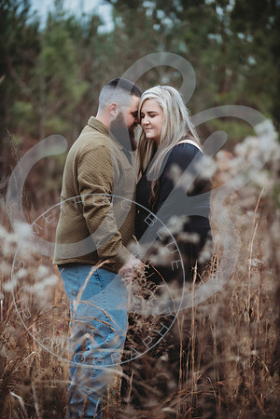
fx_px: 1400
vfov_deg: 17.1
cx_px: 140
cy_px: 210
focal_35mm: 120
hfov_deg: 11.4
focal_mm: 120
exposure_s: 1/250
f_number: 2.8
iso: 500
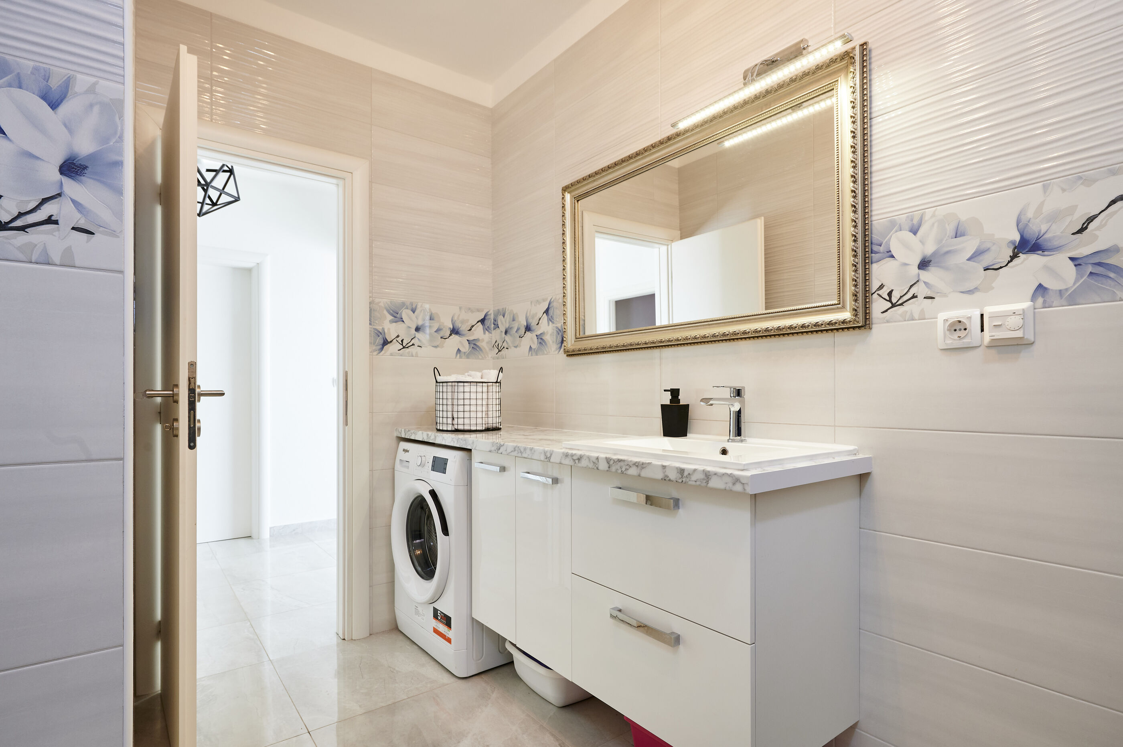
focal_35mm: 18
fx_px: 561
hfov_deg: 90.0
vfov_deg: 67.3
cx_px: 562
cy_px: 374
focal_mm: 18
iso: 400
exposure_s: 1/10
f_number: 8
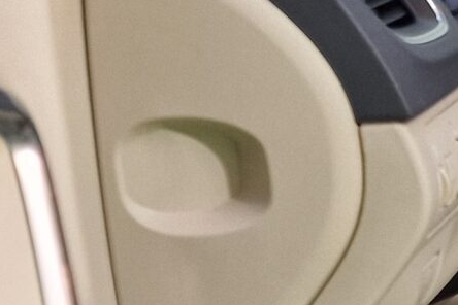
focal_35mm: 138
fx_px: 1756
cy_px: 215
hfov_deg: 11.9
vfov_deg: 9.9
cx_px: 1121
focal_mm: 6.4
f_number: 1.8
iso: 160
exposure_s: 1/50
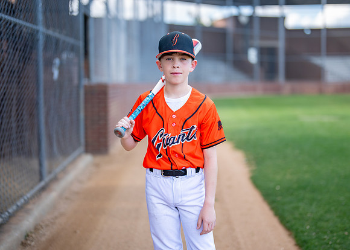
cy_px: 120
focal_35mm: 56
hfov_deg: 34.8
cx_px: 187
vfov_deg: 25.3
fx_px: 557
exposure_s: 1/2000
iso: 125
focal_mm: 50
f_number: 1.2
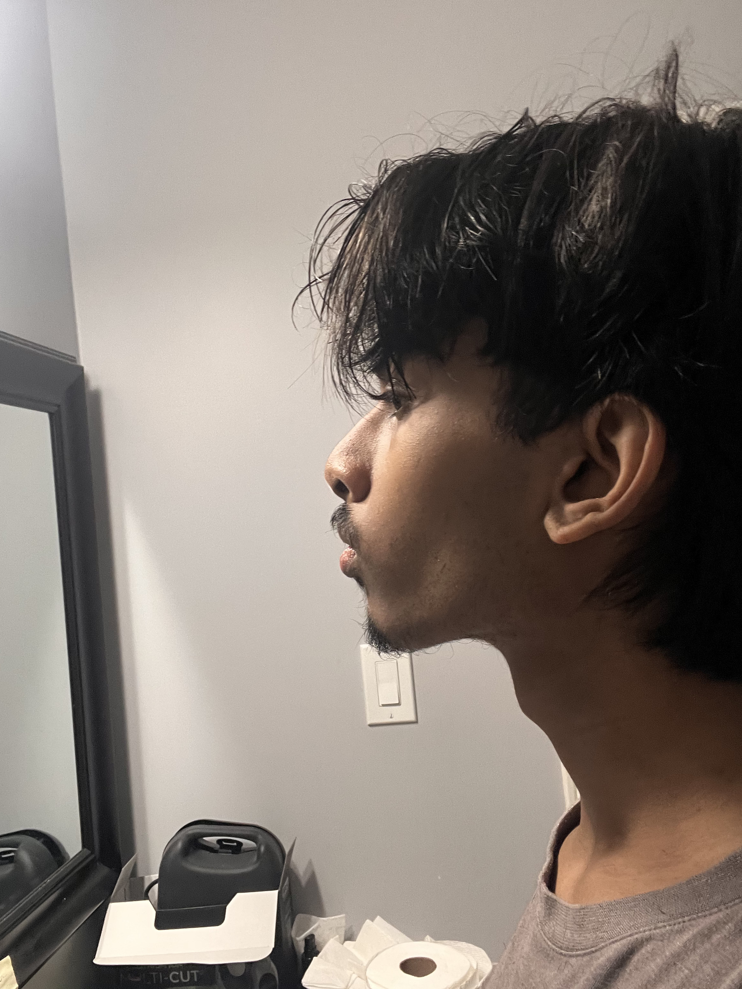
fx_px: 857
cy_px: 494
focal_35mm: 30
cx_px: 371
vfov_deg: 60.0
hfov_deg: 46.8
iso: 200
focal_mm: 2.71
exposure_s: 1/60
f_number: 2.2
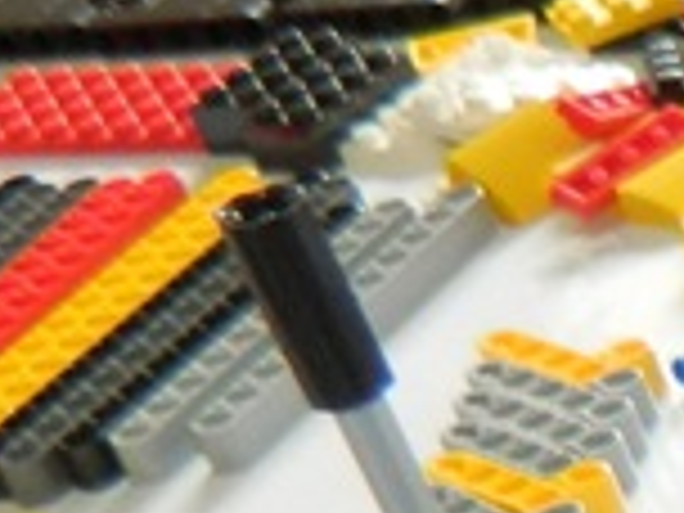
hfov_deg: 9.2
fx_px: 3320
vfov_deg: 7.9
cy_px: 1386
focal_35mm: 168
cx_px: 2092
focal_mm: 4.5
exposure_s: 1/30
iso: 160
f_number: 3.1
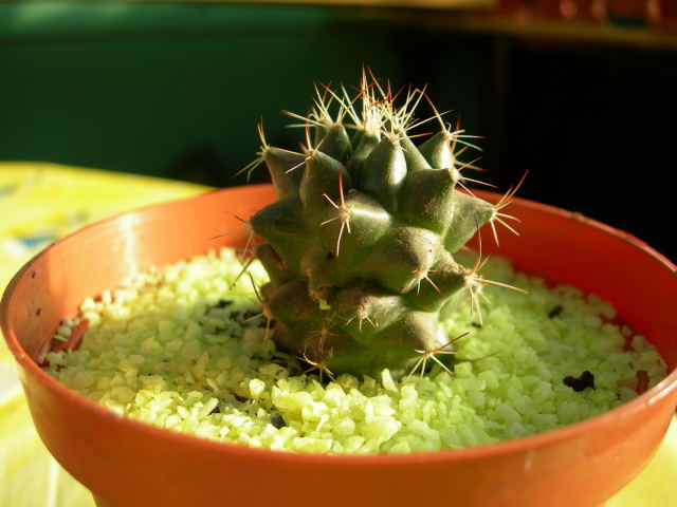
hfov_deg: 49.0
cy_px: 254
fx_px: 743
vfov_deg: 37.7
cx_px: 338
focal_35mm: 38
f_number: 2.8
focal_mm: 7.8
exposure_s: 1/244
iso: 50
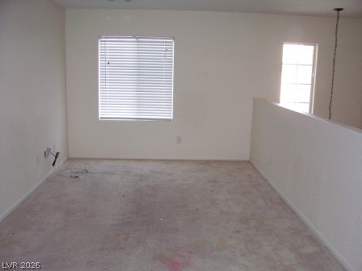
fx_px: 356
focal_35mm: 34
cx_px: 181
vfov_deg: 41.8
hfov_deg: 54.0
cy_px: 136
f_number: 2.7
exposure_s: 1/60
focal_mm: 5.6
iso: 125
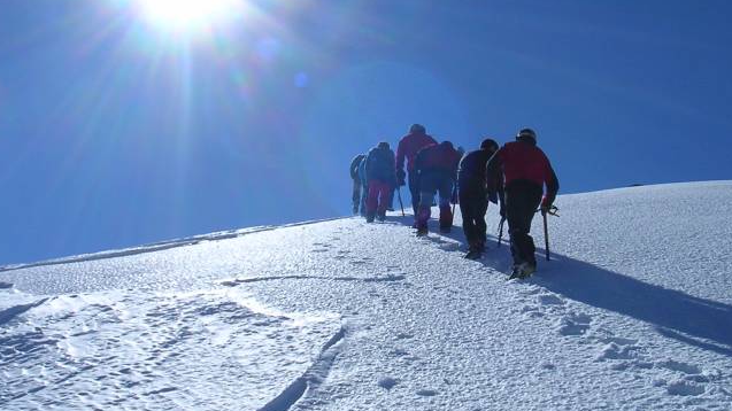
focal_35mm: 52
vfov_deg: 23.0
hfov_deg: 39.8
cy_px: 175
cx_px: 395
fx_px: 1009
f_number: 5.6
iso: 100
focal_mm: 5.8
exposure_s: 1/998
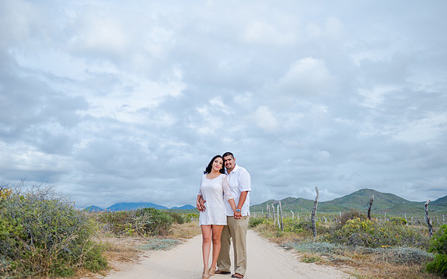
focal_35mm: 36
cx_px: 225
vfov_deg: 35.3
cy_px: 143
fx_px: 438
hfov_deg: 54.0
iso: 50
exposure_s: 1/2000
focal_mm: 35
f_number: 2.8
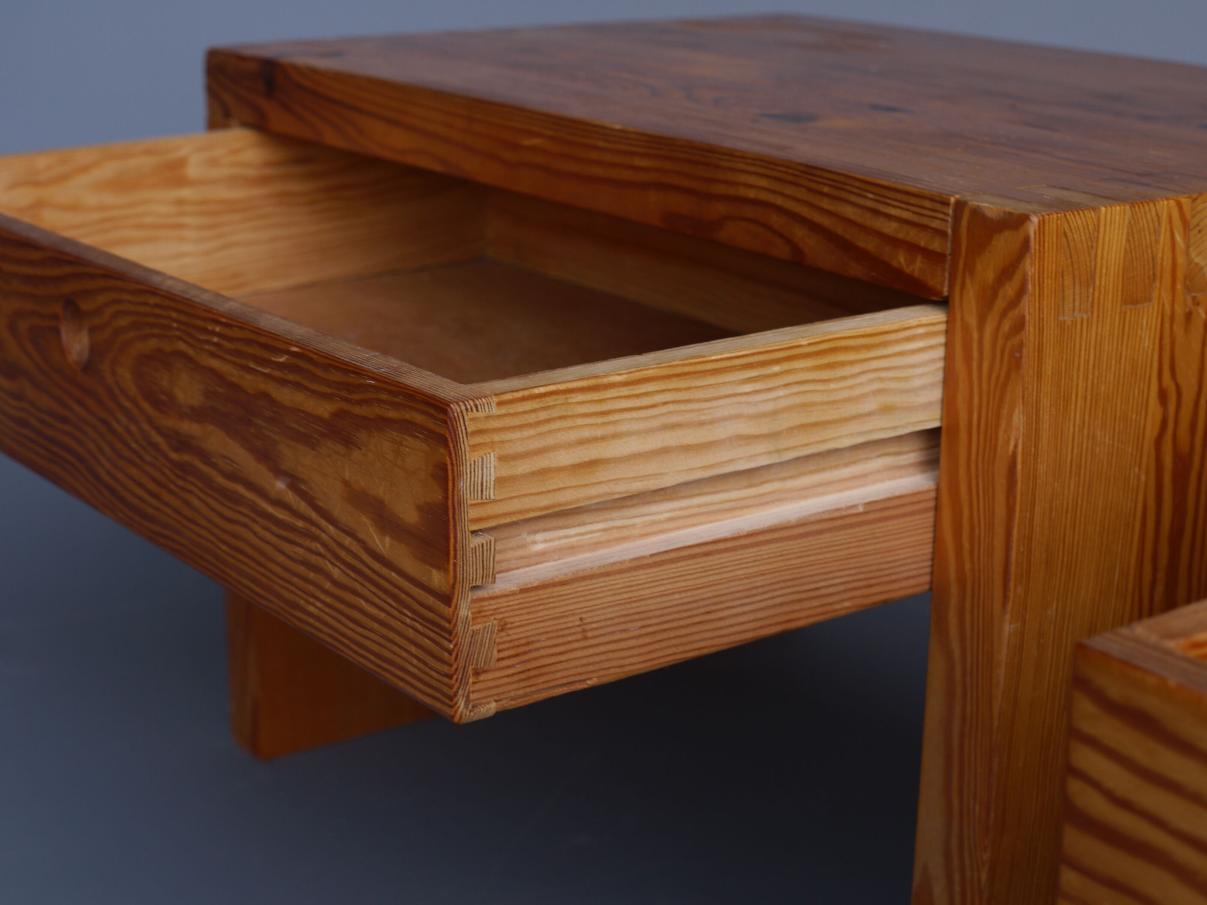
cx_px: 604
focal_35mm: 66
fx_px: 2301
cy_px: 452
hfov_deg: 29.4
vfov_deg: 22.3
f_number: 5.4
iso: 100
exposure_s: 1/40
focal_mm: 33
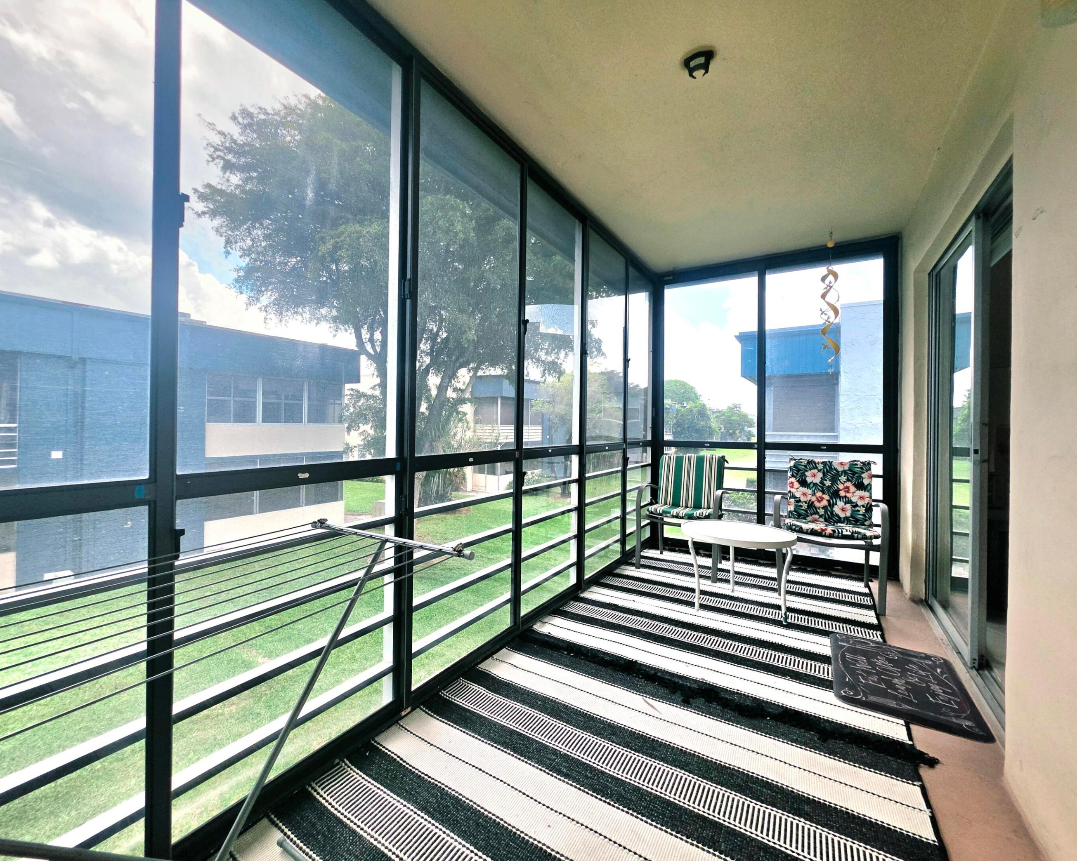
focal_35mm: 14
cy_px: 428
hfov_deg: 100.4
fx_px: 446
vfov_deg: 88.0
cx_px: 491
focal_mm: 2.2
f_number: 1.9
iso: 80
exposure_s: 1/370
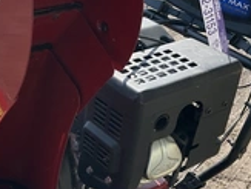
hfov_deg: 26.5
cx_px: 28
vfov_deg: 20.8
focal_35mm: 71
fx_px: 516
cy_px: 120
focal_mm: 3
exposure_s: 1/739
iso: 25
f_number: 1.8
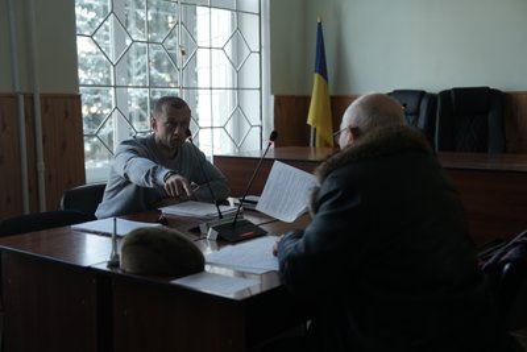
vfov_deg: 30.5
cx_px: 264
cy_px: 176
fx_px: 644
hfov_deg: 44.5
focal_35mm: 44
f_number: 2.8
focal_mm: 44
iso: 250
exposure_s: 1/50
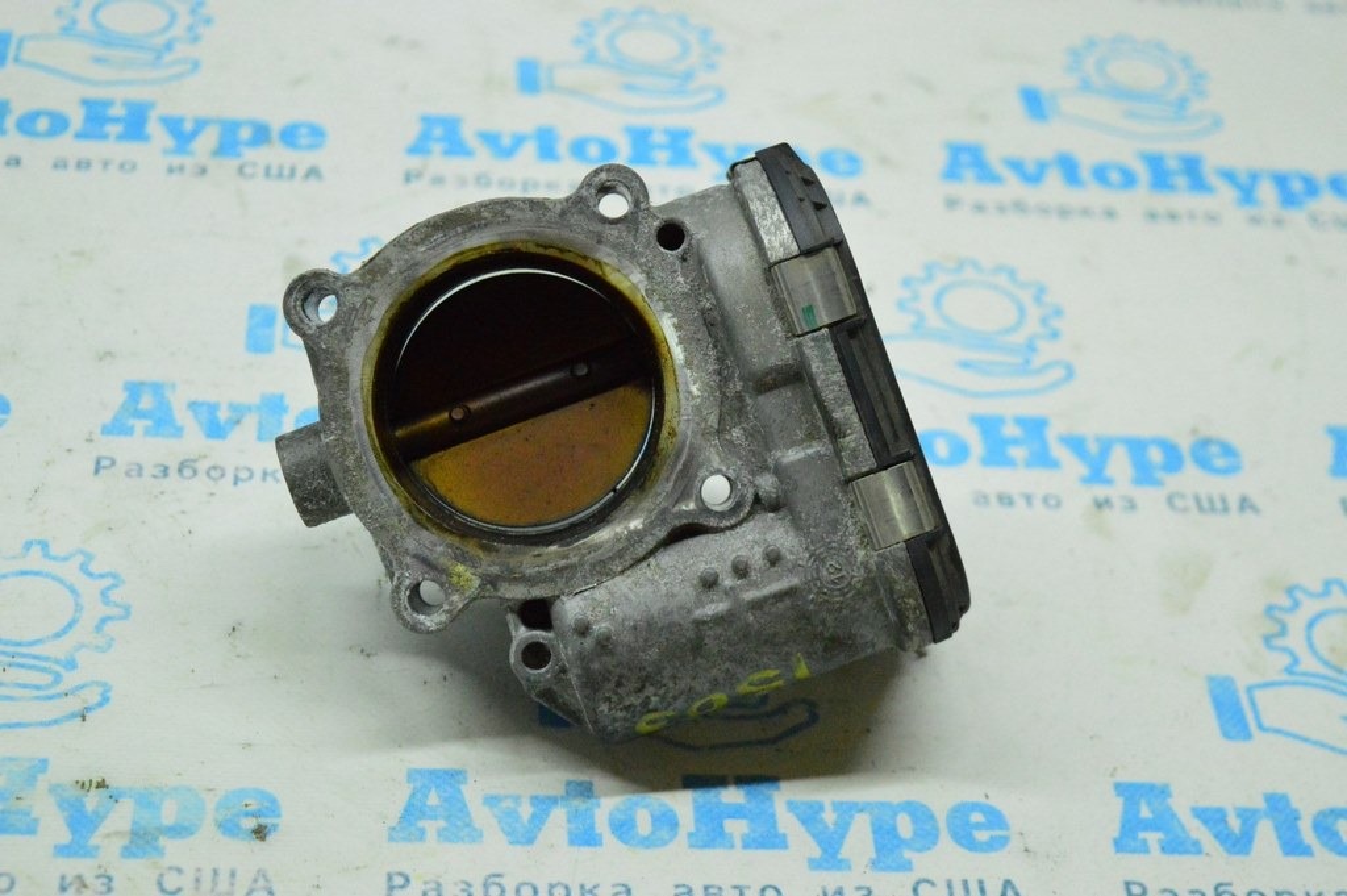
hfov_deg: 29.3
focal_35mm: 69
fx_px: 2580
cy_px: 448
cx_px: 674
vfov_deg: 19.7
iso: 6400
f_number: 5
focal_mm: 46
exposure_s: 1/500
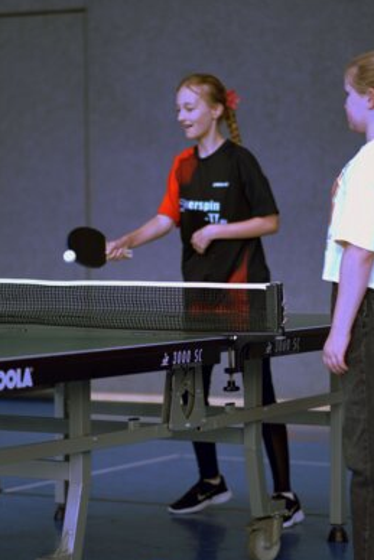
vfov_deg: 15.6
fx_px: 2047
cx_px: 188
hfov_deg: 10.4
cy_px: 283
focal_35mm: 132
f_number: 1.8
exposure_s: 1/400
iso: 560
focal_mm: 85
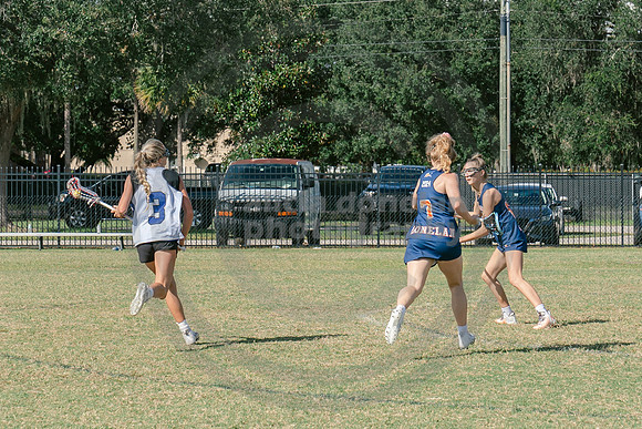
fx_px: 3083
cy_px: 243
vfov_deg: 7.9
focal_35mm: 173
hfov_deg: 11.9
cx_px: 386
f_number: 5.6
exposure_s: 1/1000
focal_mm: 70
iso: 250
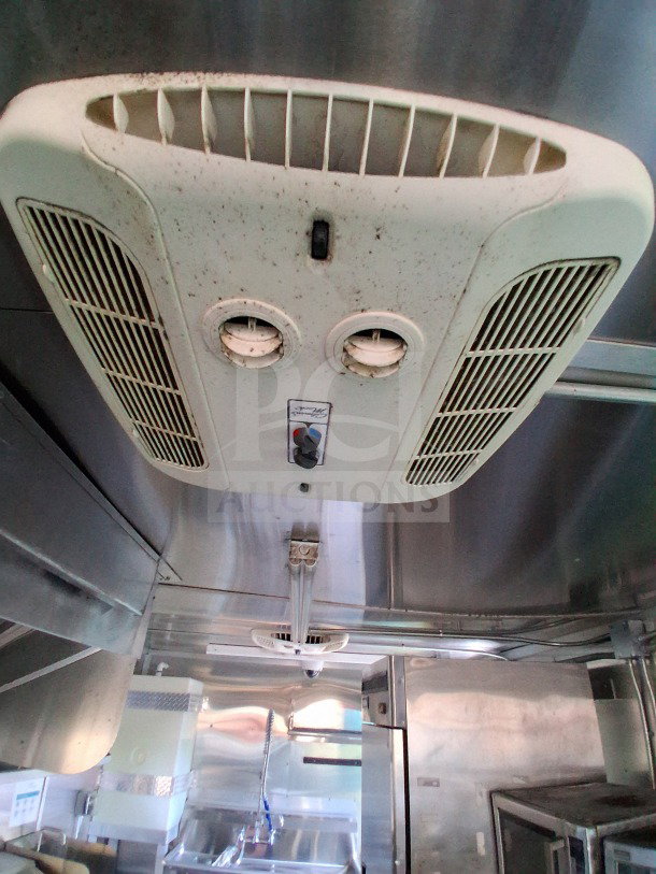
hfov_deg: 74.7
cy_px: 437
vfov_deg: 91.0
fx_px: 429
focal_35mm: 17
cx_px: 328
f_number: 2.2
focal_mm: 1.4
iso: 500
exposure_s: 1/40
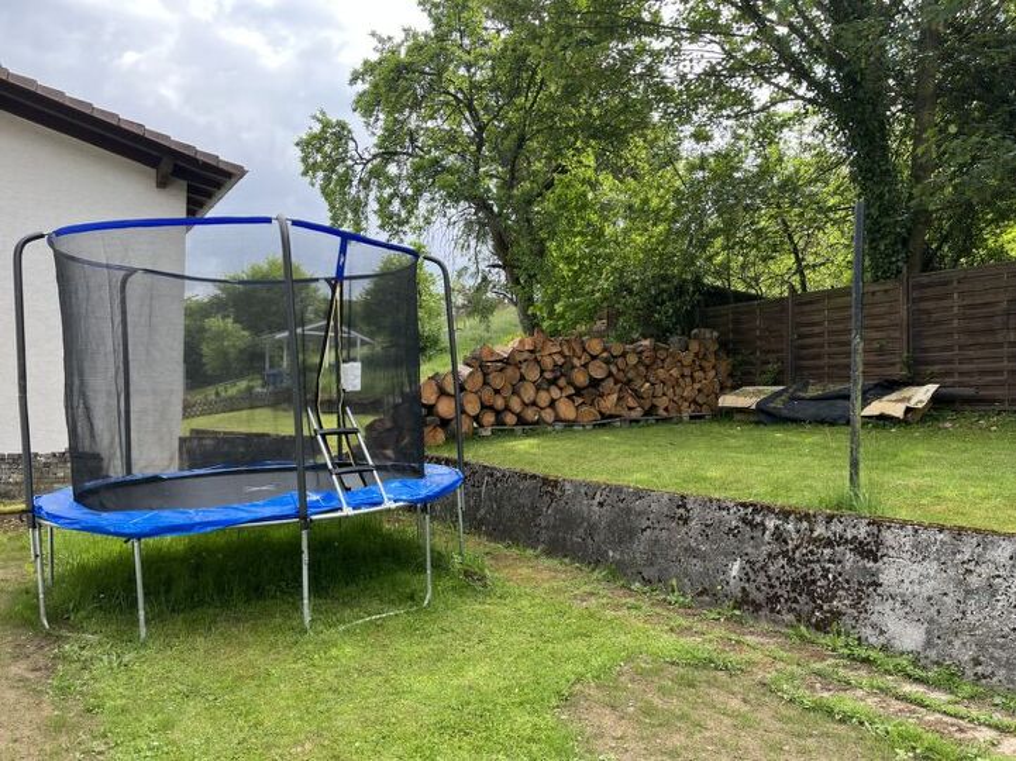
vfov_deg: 53.0
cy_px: 380
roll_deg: -1.0
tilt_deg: +2.2
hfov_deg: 67.3
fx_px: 763
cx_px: 508
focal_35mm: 26
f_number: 1.6
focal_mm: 5.1
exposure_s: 1/710
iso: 50
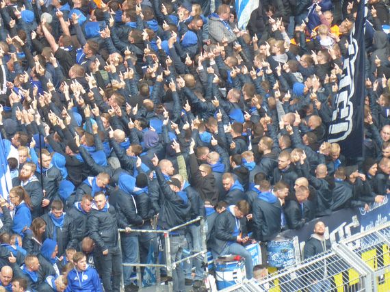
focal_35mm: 753
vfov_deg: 2.0
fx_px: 8480
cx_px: 195
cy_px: 146
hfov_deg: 2.6
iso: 400
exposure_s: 1/125
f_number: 6.3
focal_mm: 121.5
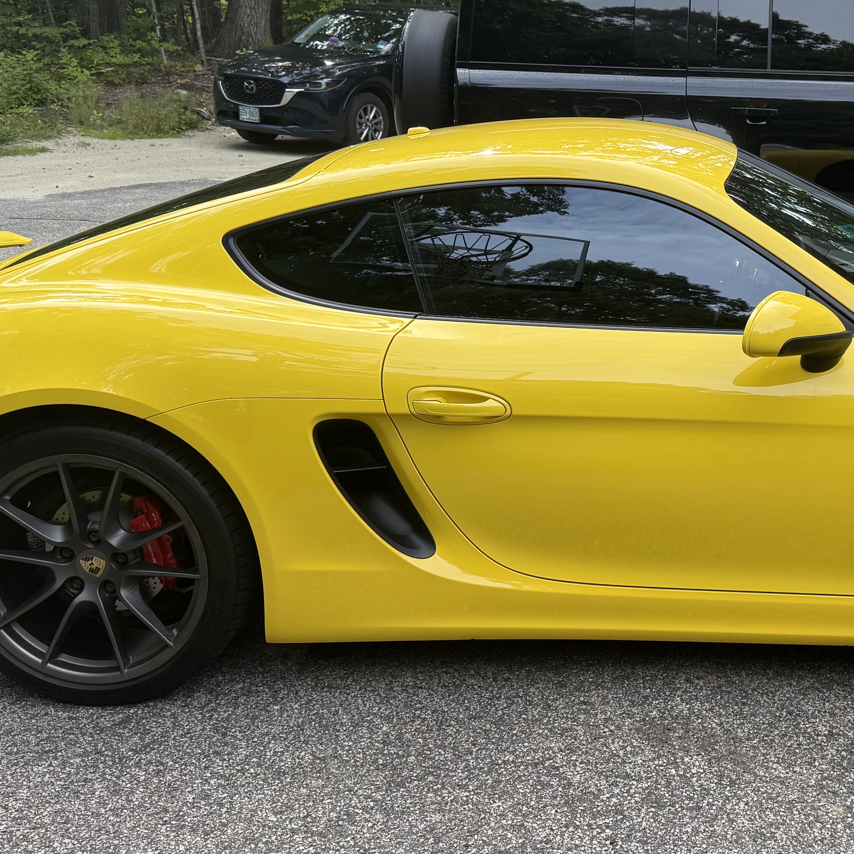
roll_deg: -1.2
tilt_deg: -14.0
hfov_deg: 34.6
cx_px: 647
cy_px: 387
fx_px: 1340
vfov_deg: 35.3
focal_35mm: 48
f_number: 1.78
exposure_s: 1/757
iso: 80
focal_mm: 6.76
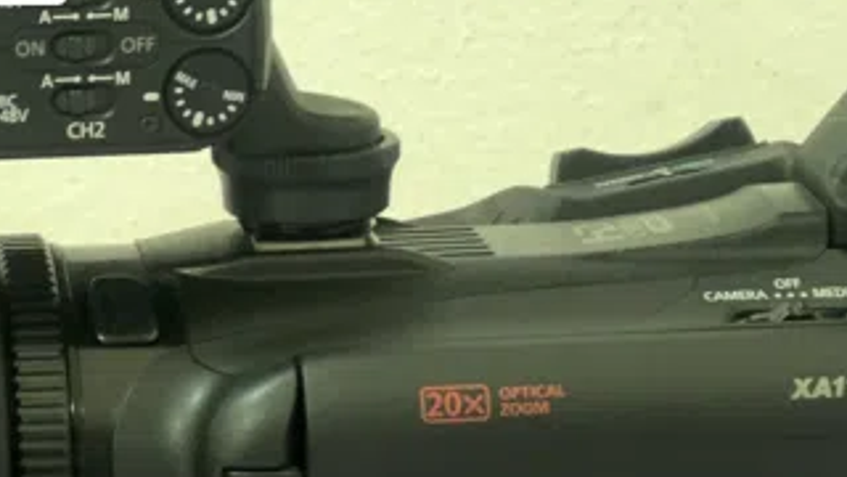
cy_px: 387
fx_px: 3773
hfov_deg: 12.8
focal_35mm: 168
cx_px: 466
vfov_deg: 7.2
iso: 500
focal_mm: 9
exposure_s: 1/14
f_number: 2.8
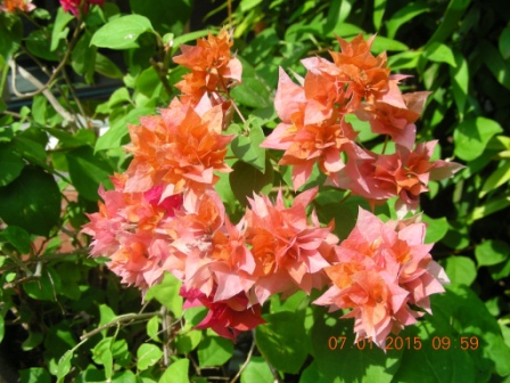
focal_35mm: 38
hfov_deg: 49.0
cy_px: 192
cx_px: 255
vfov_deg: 37.7
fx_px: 560
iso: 50
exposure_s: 1/267
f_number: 4
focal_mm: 6.3
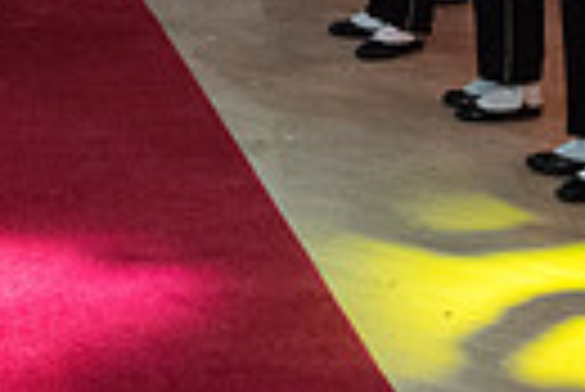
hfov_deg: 18.8
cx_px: 86
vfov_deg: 12.1
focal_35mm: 107
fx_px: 1741
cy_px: -237
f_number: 5.6
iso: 12800
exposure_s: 1/1250
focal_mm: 24
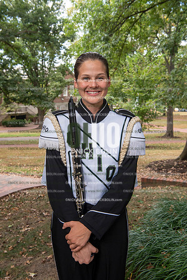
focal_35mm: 44
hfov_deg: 30.5
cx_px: 94
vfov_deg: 44.5
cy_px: 140
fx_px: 343
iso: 500
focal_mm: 44
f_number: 8
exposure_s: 1/100
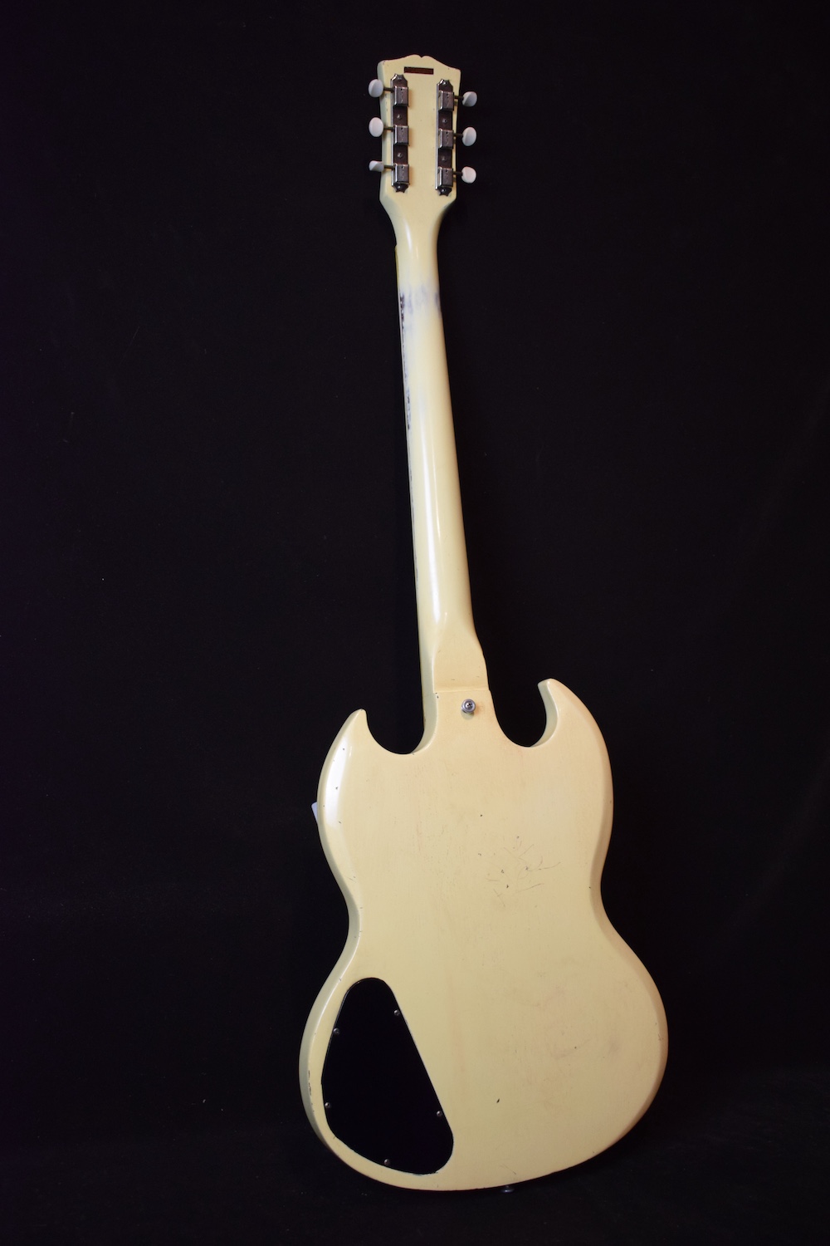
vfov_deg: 53.1
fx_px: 1245
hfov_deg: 36.9
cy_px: 623
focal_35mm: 36
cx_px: 415
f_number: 4
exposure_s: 1/60
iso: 1250
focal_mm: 24
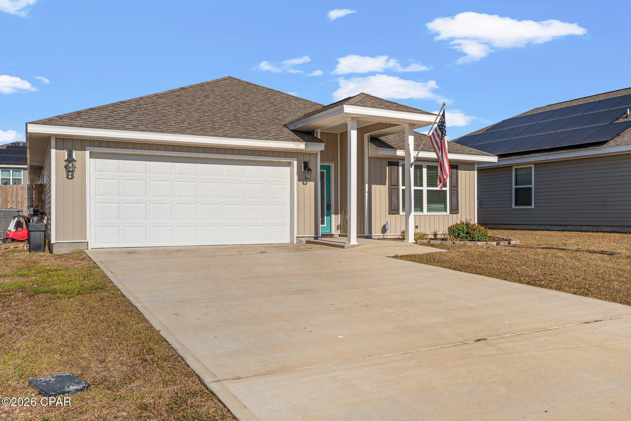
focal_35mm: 29
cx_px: 316
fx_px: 508
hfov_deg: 63.7
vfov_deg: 45.0
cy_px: 210
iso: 100
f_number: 10
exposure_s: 1/320
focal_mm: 19.6
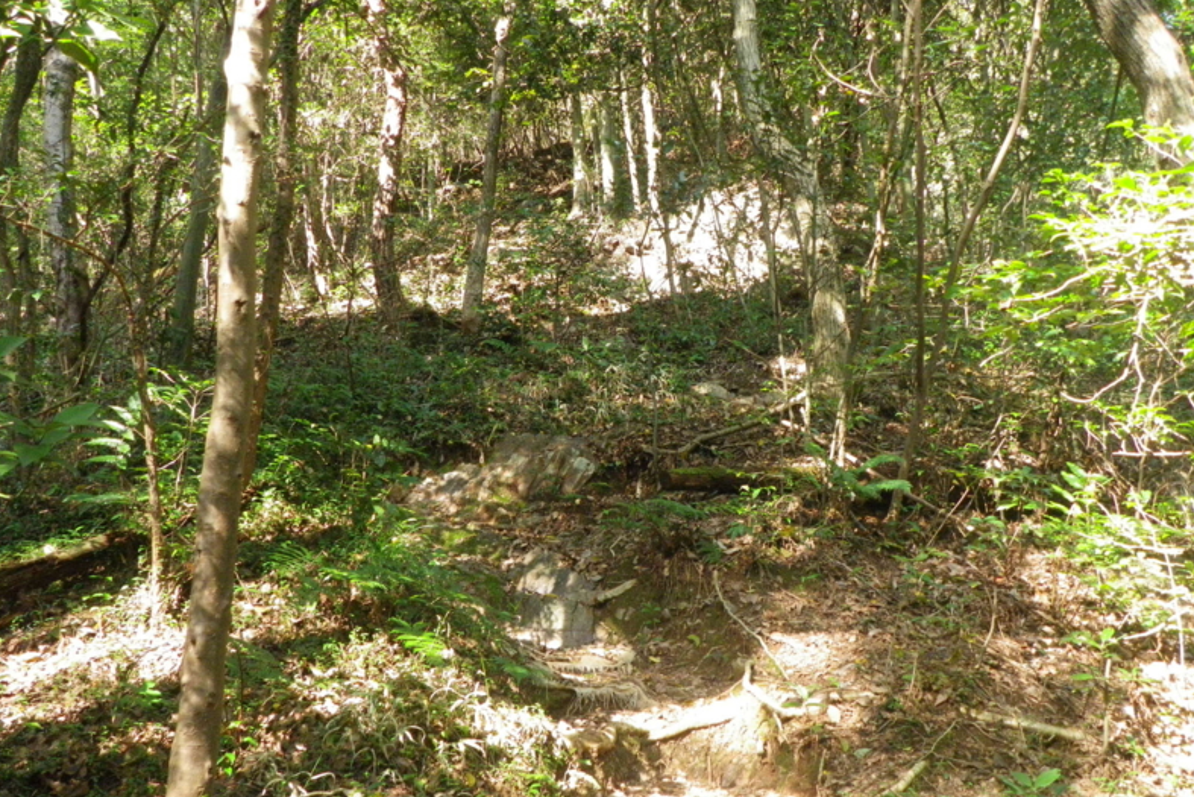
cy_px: 445
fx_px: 1227
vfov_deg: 35.9
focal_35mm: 37
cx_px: 599
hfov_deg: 51.9
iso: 250
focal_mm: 6.2
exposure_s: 1/60
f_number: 3.8
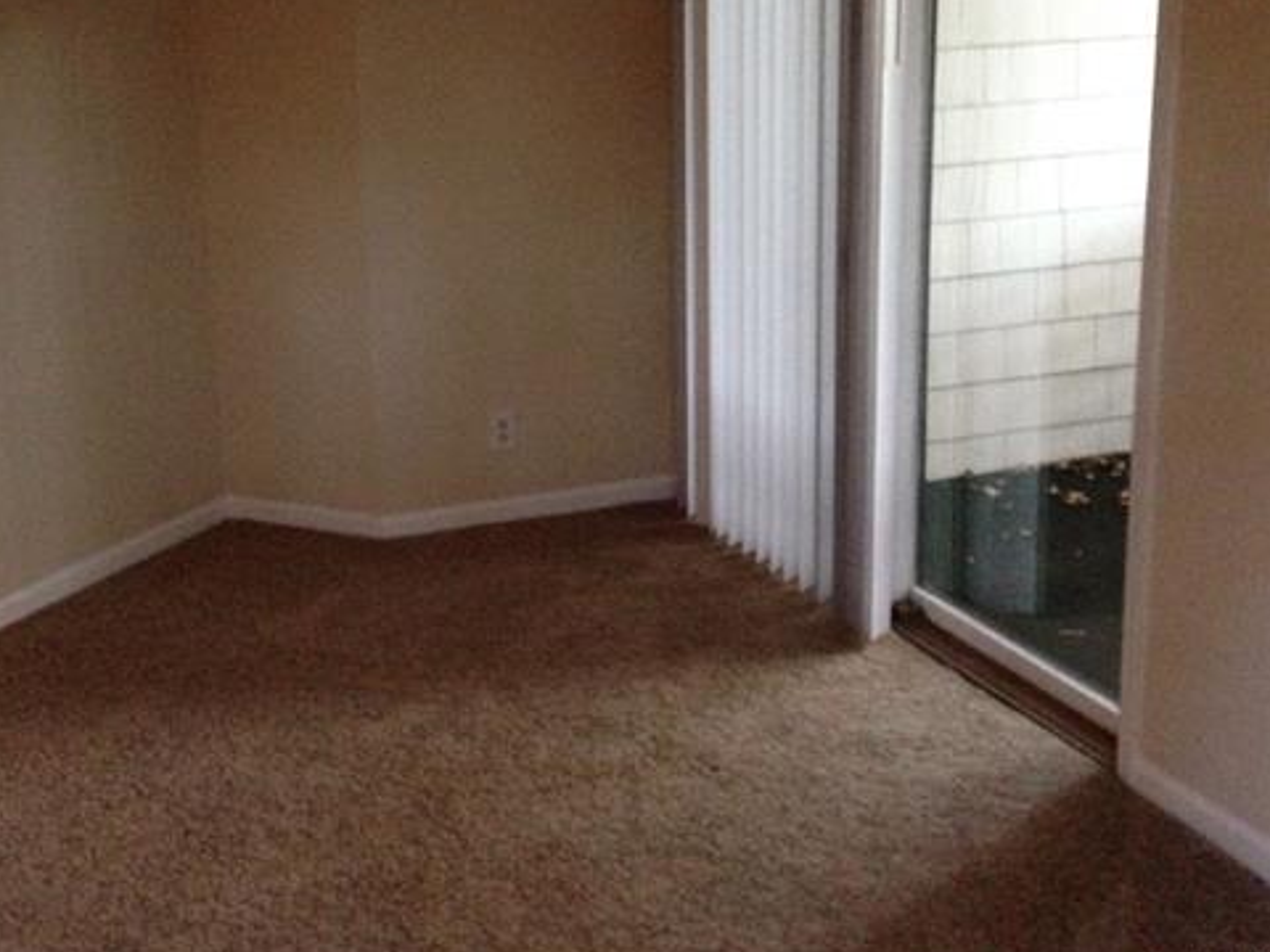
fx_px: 1614
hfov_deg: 42.7
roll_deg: +2.5
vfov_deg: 32.7
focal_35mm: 44
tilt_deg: -11.2
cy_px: 352
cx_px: 487
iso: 500
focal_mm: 4.12
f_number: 2.4
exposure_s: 1/15
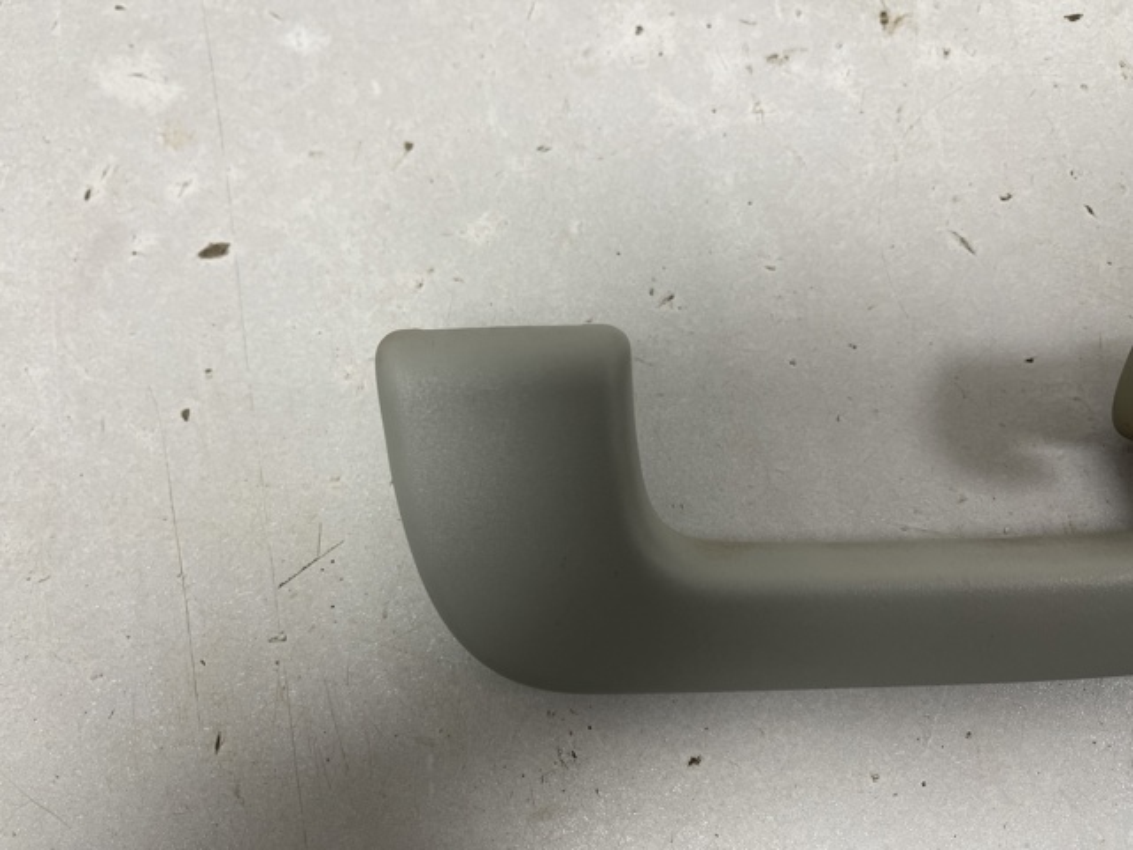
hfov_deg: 69.4
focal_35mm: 25
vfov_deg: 54.9
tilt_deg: -76.1
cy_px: 425
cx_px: 566
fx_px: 818
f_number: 1.6
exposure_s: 1/100
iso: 100
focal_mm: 5.1
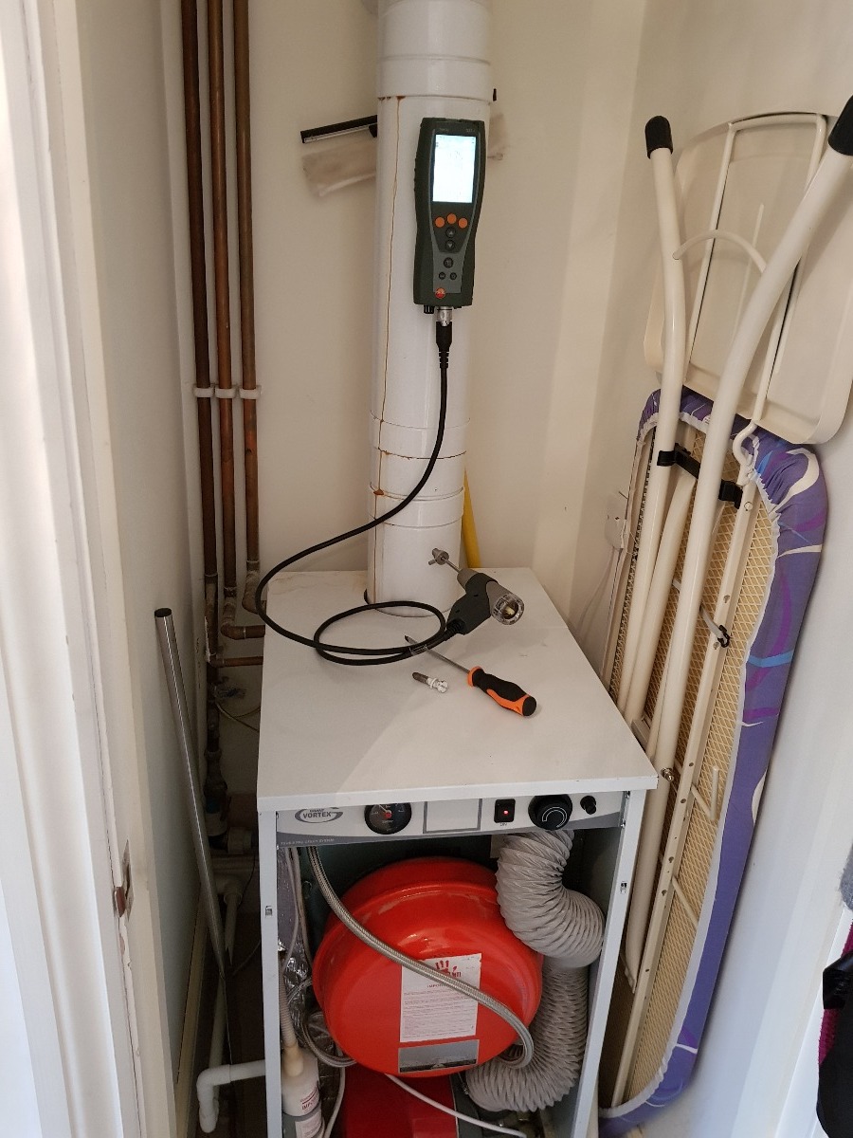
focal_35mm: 26
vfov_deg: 67.3
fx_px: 854
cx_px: 426
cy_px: 569
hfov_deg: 53.1
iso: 250
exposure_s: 1/17
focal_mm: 4.2
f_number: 1.7
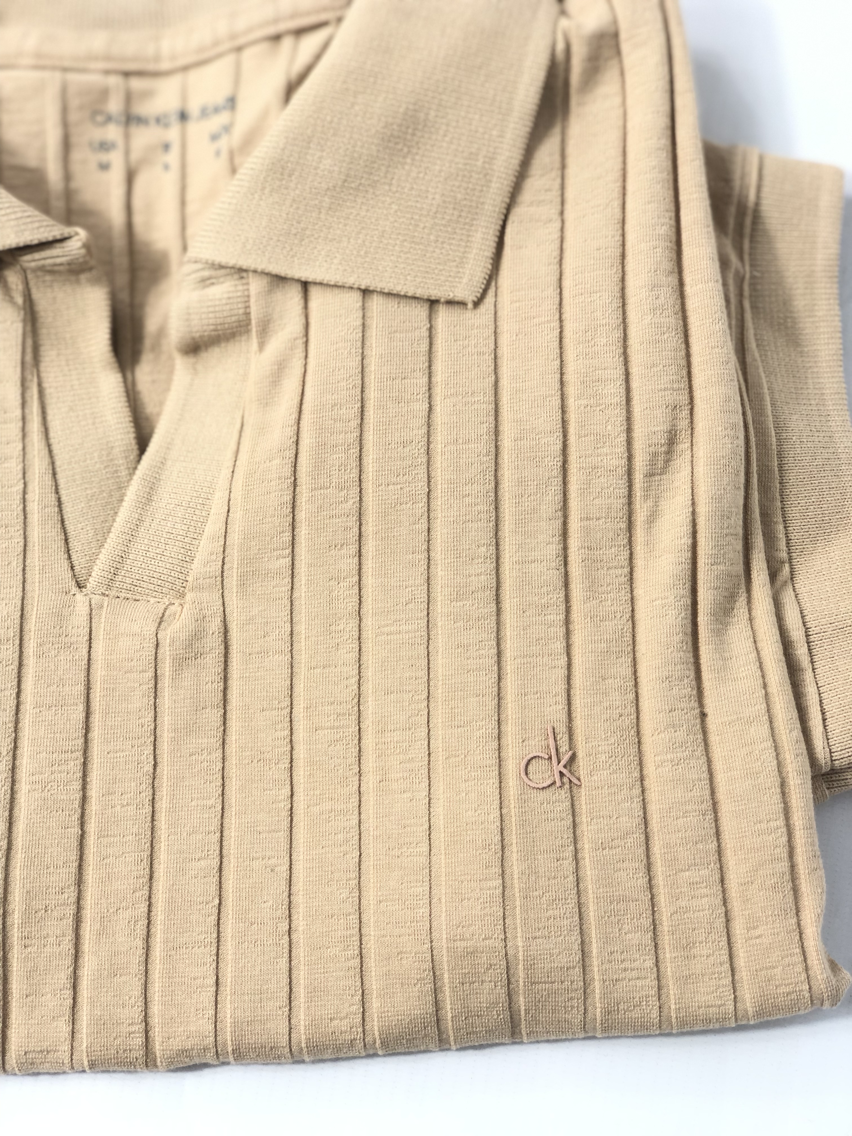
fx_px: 1706
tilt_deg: -75.1
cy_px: 568
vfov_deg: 36.8
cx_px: 426
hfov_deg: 28.0
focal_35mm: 52
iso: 25
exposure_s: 1/60
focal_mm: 6
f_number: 2.4
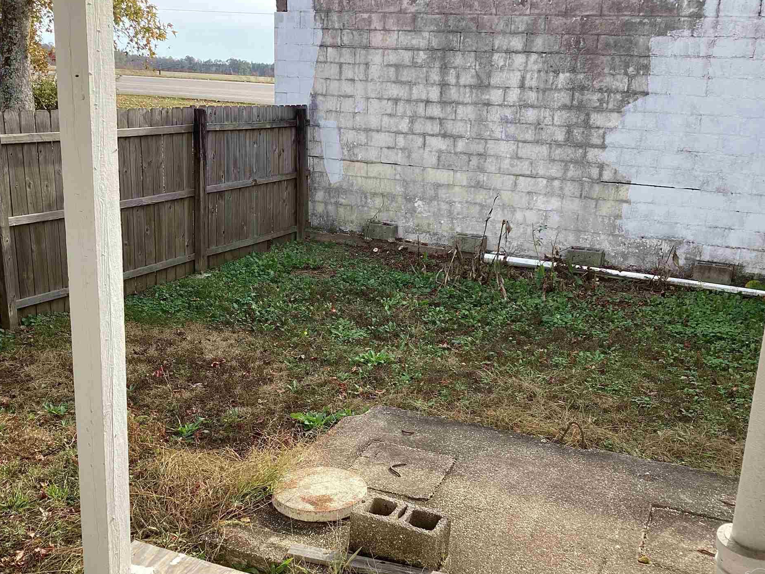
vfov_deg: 41.8
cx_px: 395
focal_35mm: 34
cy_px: 298
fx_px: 751
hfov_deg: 53.9
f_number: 2.4
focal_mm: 3.3
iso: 25
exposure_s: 1/233
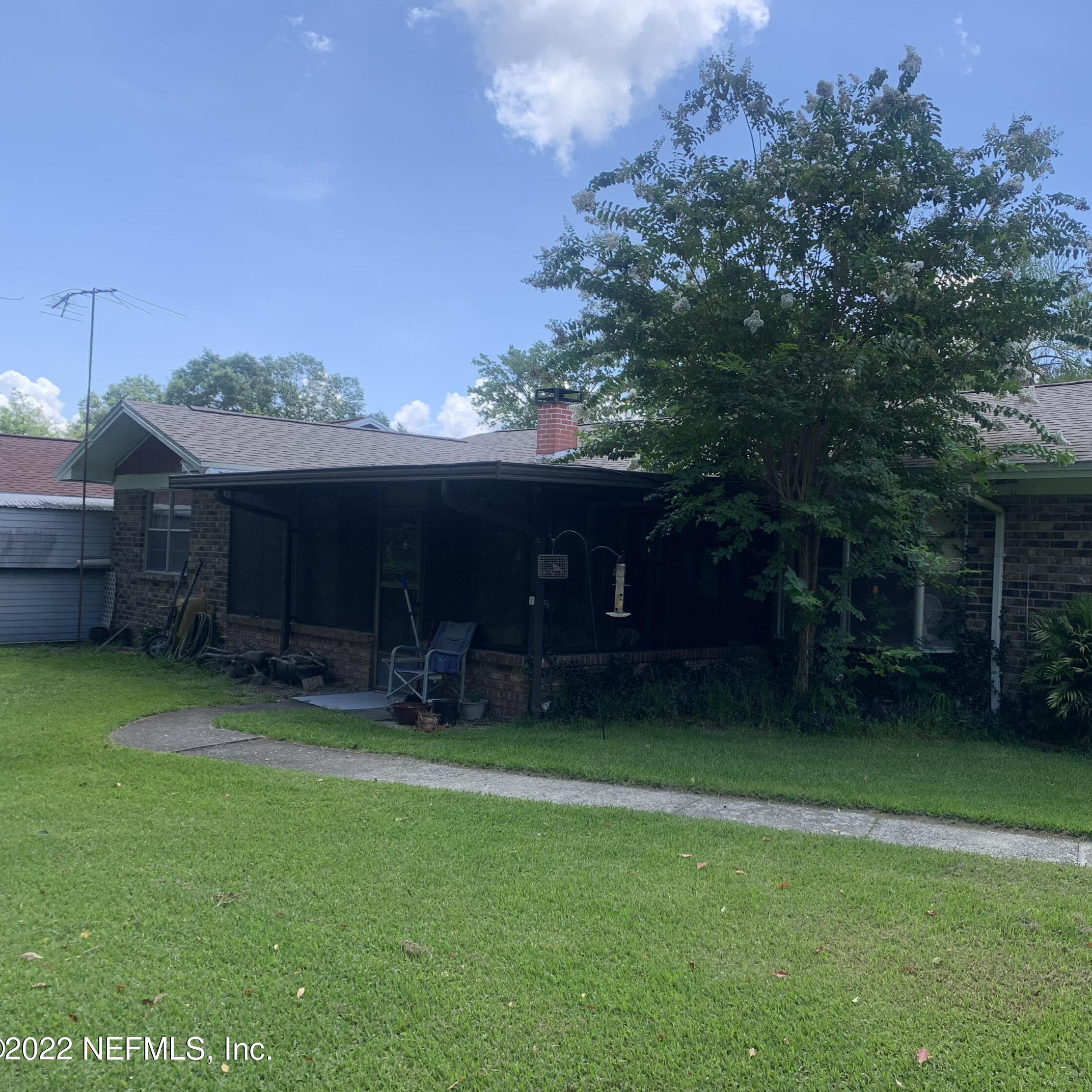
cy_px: 547
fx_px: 1106
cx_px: 715
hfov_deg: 51.7
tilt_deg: -1.7
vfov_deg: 52.5
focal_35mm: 31
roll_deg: -1.9
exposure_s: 1/928
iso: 25
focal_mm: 4.25
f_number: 1.8
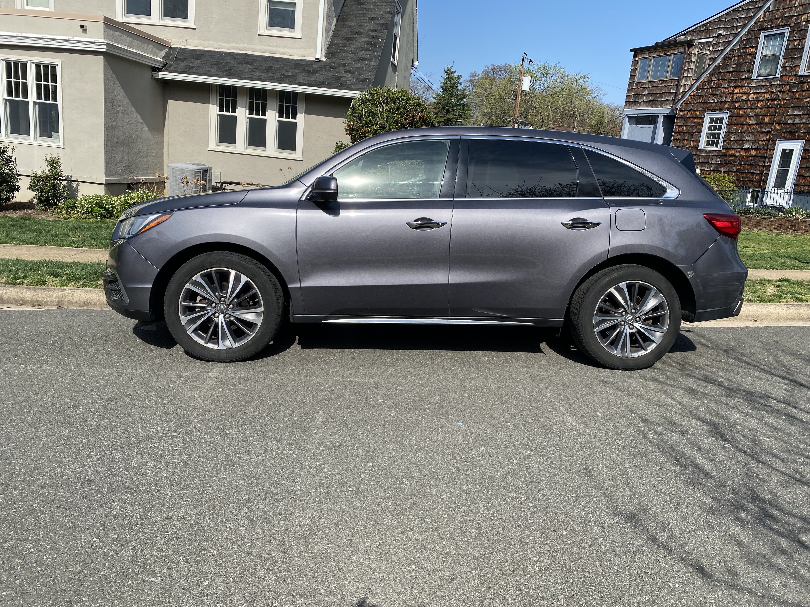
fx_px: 608
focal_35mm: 26
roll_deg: -6.5
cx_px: 405
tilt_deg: -12.7
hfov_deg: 67.3
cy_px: 304
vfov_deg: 53.1
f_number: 1.8
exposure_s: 1/2222
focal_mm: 4.25
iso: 32
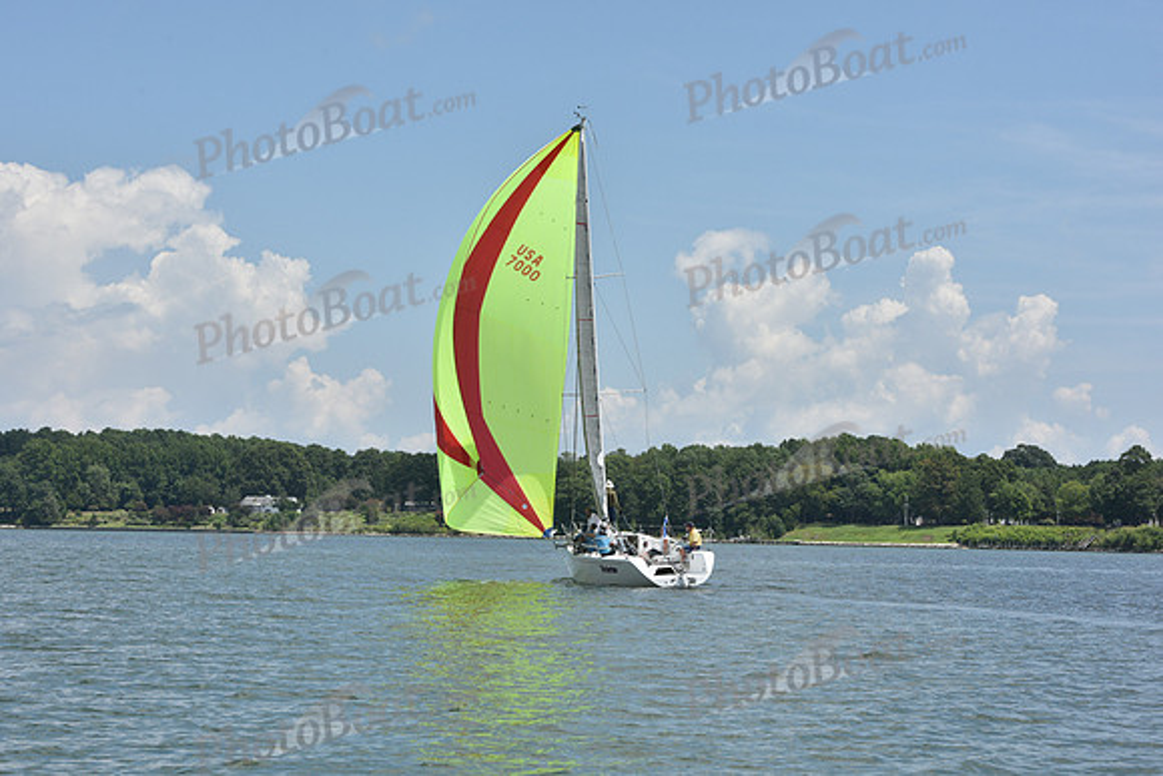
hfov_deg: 23.6
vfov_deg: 15.9
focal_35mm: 86
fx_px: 2779
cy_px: 388
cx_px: 582
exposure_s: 1/1000
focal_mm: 86
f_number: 10
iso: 320
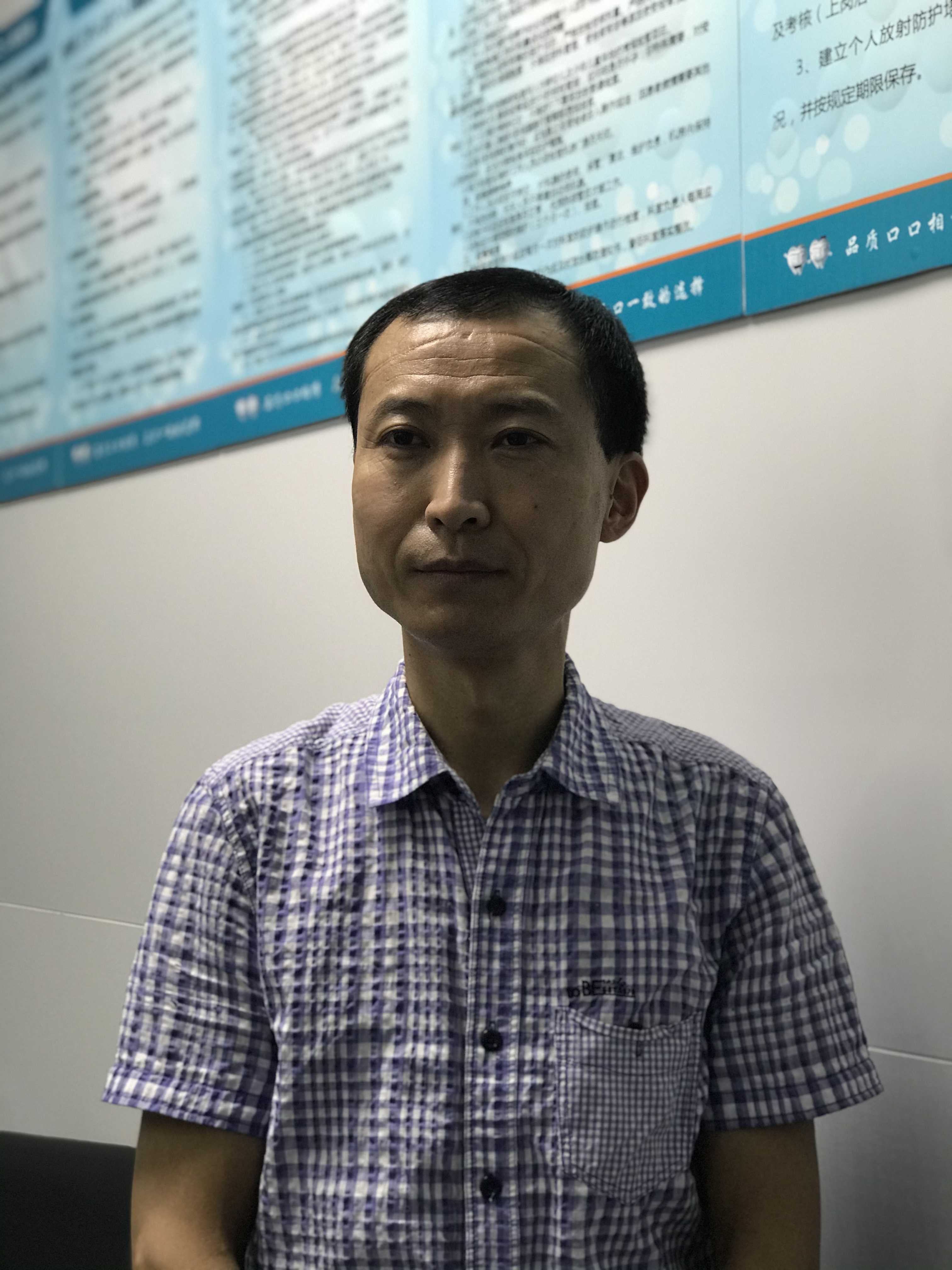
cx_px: 476
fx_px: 2090
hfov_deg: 25.7
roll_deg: +0.0
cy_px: 635
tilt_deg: +2.8
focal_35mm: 57
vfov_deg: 33.8
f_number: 2.8
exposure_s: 1/60
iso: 100
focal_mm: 6.6
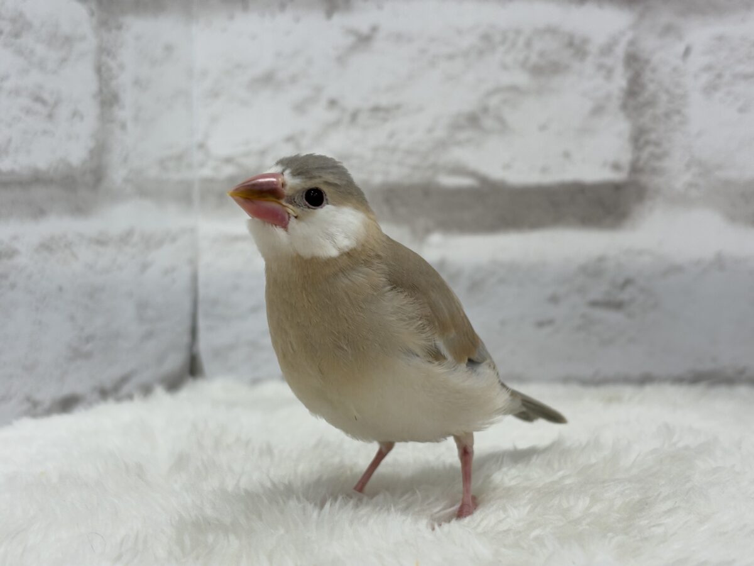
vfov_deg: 28.0
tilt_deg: -1.5
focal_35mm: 52
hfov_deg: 36.8
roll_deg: +1.3
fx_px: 1133
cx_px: 377
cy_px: 283
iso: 25
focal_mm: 5.96
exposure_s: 1/50
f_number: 1.6
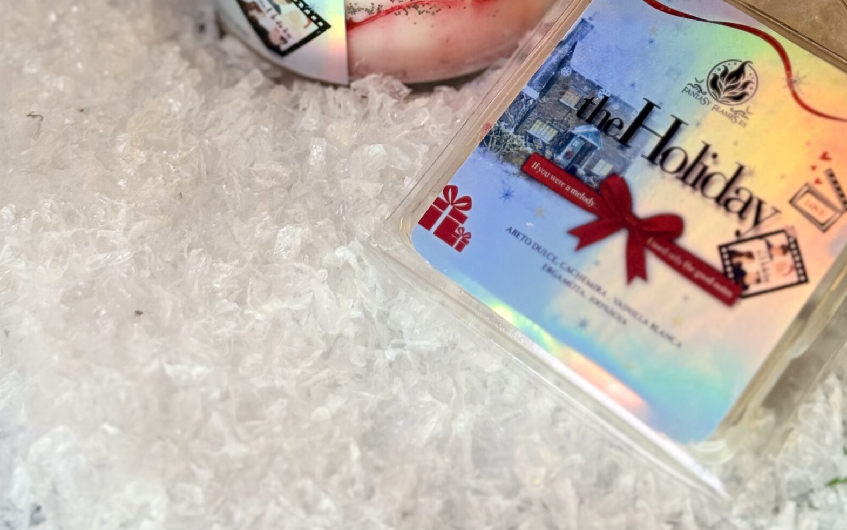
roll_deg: +0.3
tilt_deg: -44.6
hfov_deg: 24.9
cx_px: 499
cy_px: -53
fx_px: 1916
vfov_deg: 15.3
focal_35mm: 83
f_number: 1.78
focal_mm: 6.76
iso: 64
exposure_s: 1/1000
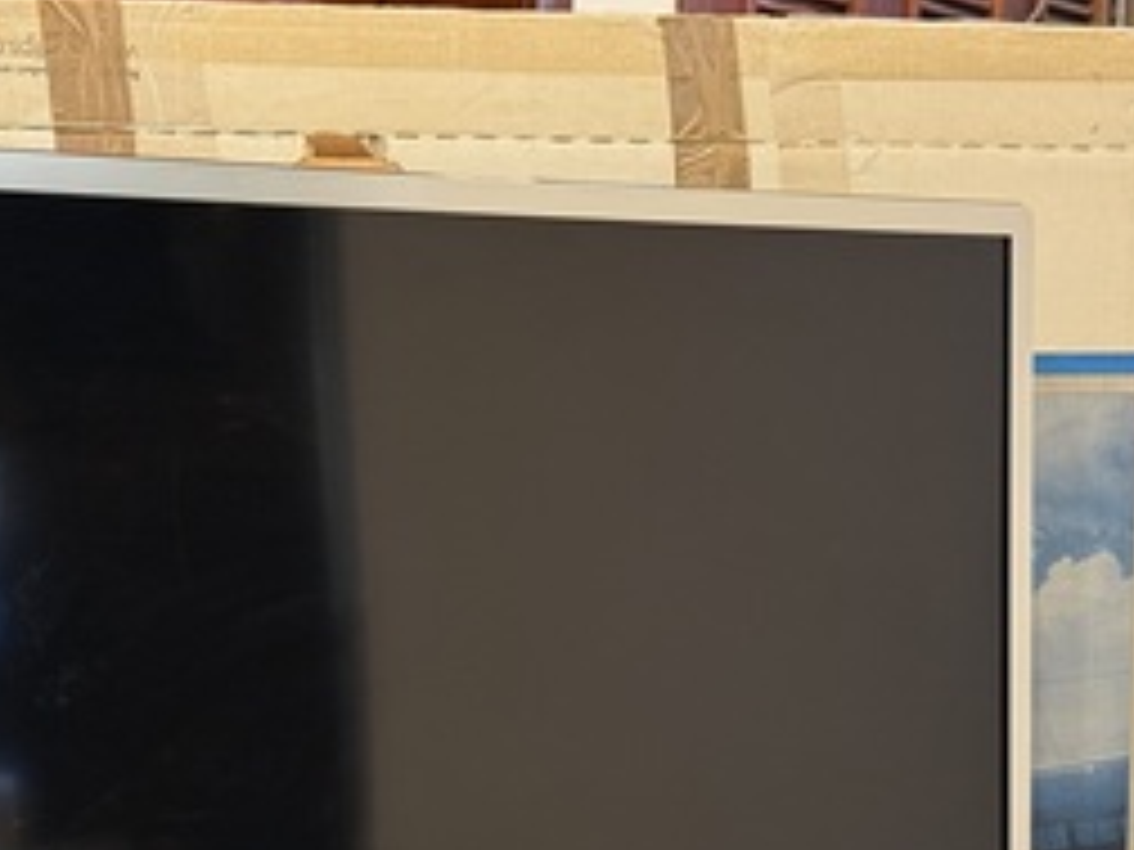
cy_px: 677
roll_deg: +0.2
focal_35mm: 87
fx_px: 2850
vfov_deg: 16.8
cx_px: 502
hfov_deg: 22.5
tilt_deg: -5.1
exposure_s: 1/33
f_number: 1.78
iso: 400
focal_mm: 6.76
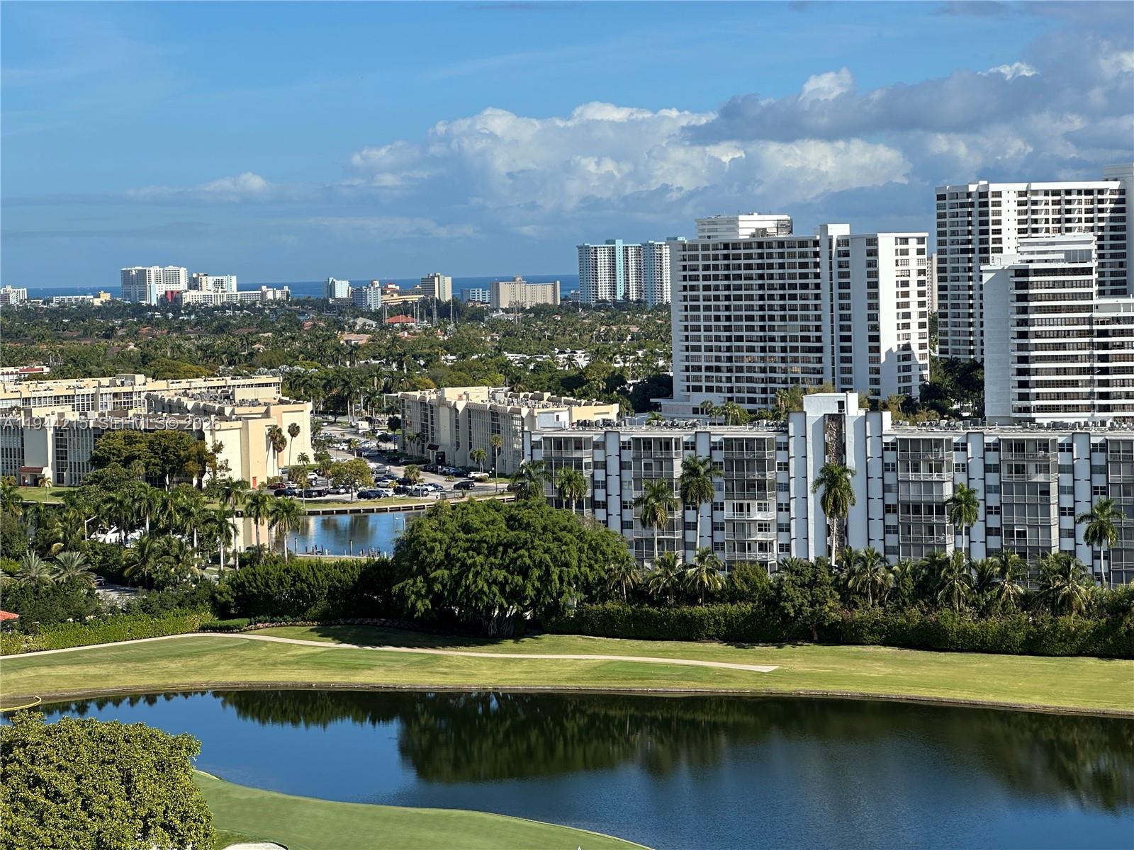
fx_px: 2522
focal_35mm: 77
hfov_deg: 25.3
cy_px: 425
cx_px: 567
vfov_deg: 19.1
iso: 32
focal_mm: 9
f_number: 2.8
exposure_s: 1/867
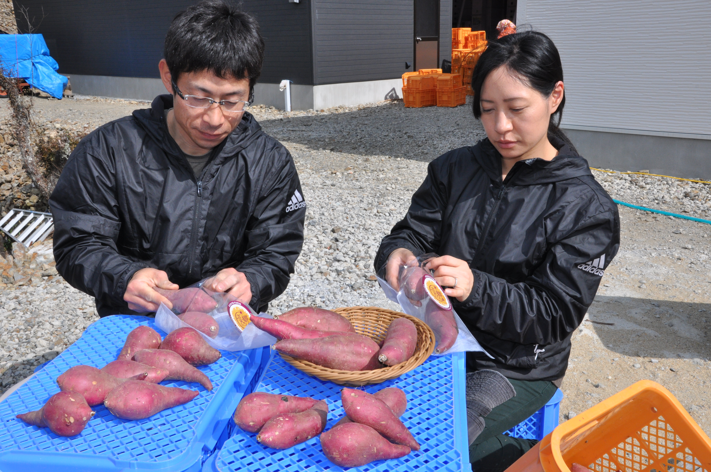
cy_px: 236
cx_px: 356
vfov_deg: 35.4
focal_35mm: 38
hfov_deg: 51.3
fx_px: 740
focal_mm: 25
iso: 400
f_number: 25
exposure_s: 1/200
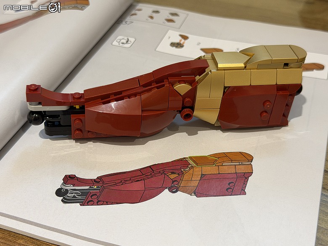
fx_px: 455
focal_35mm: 48
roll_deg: +1.2
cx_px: 164
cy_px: 123
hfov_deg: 39.7
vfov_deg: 30.3
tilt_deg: -39.4
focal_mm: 6.76
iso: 250
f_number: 1.78
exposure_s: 1/60
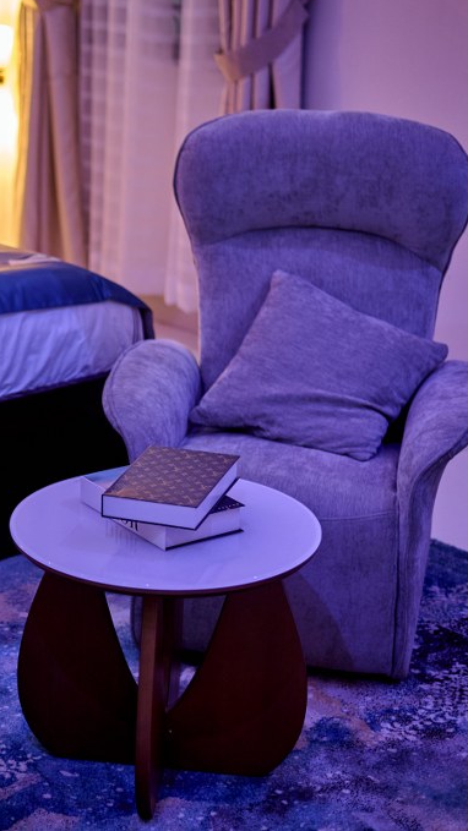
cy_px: 414
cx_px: -51
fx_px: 1743
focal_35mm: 79
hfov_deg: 14.9
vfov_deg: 26.8
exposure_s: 1/125
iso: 400
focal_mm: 50
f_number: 2.2
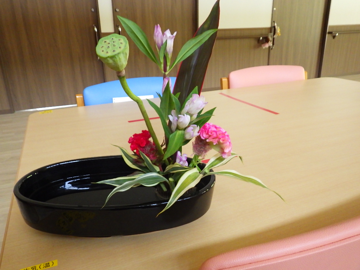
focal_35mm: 28
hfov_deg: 63.4
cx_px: 180
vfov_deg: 49.7
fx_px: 291
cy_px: 135
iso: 800
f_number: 3.5
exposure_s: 1/45
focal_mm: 5
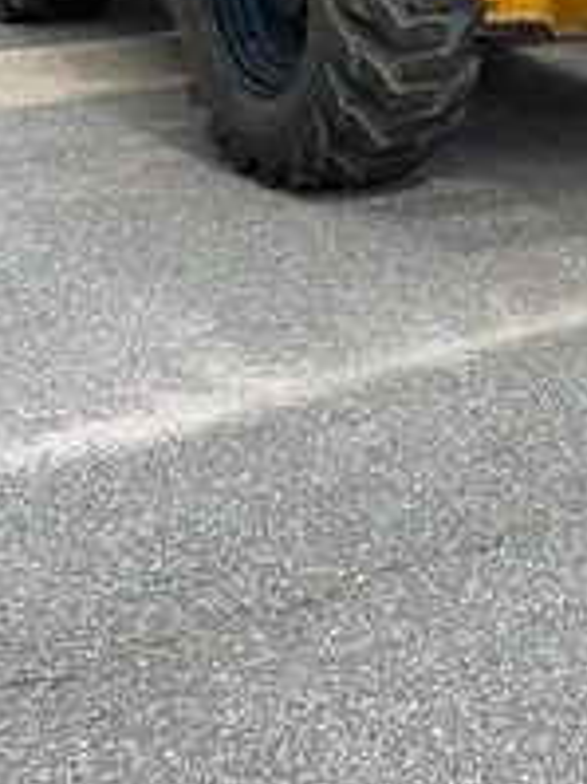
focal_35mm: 96
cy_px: -37
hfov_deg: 15.0
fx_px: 2173
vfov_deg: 19.7
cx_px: 634
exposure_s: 1/1770
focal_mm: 4.2
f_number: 1.6
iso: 32
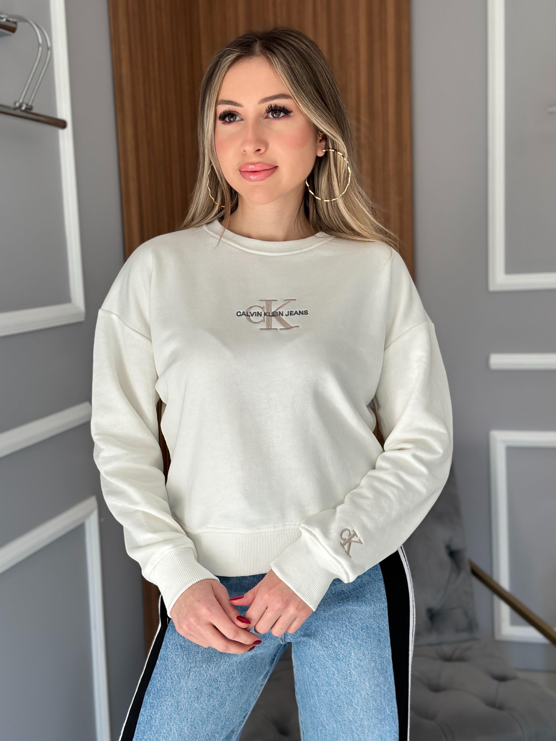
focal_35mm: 48
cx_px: 278
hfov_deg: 30.3
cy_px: 370
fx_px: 1028
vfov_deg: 39.7
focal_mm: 6.86
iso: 125
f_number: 1.78
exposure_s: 1/150
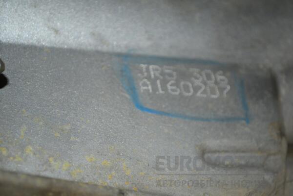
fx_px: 610
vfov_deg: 18.2
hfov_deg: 27.0
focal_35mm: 75
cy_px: 98
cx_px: 146
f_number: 7.1
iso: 500
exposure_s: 1/60
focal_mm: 50
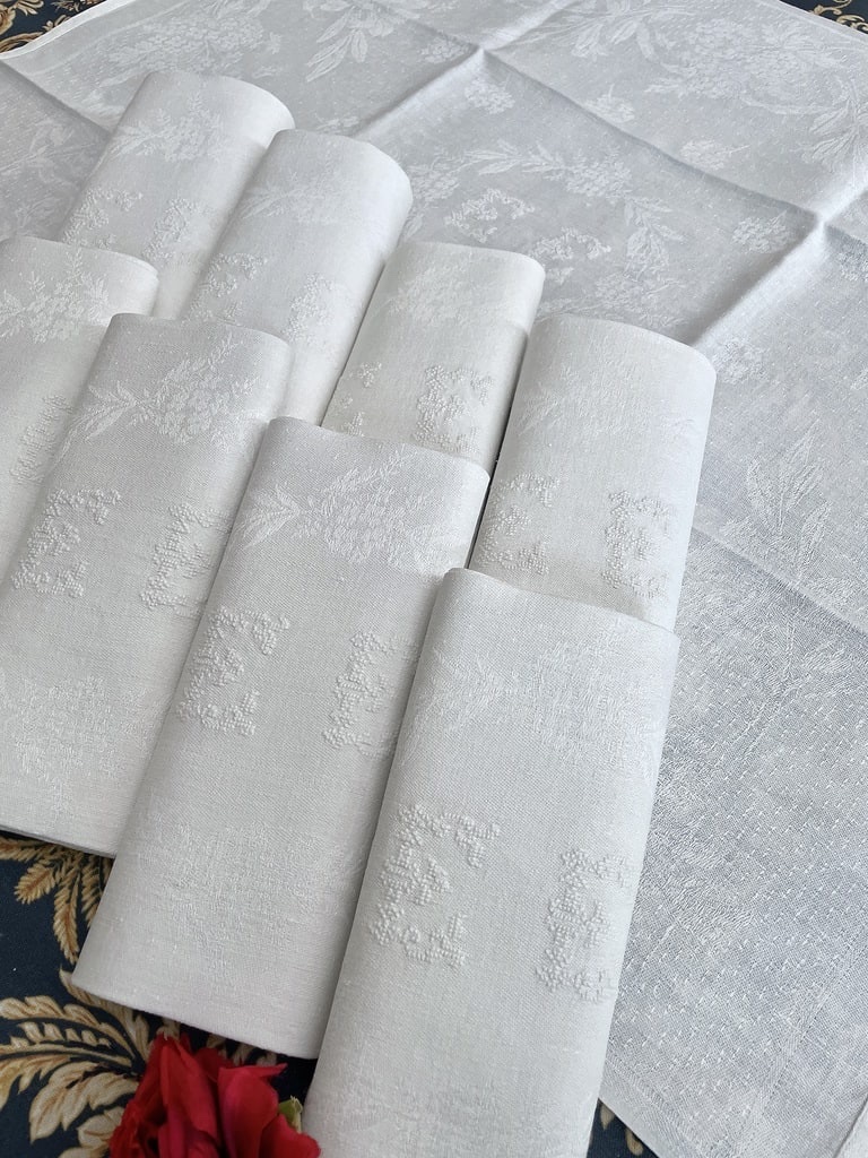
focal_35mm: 26
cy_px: 579
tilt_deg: -59.9
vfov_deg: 67.3
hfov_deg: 53.1
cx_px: 434
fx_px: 869
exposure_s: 1/121
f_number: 1.6
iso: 100
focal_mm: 4.2
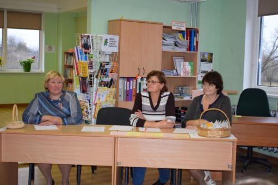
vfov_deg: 26.5
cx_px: 139
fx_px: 394
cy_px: 92
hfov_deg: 38.9
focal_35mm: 51
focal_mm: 34
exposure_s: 1/100
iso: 800
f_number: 5
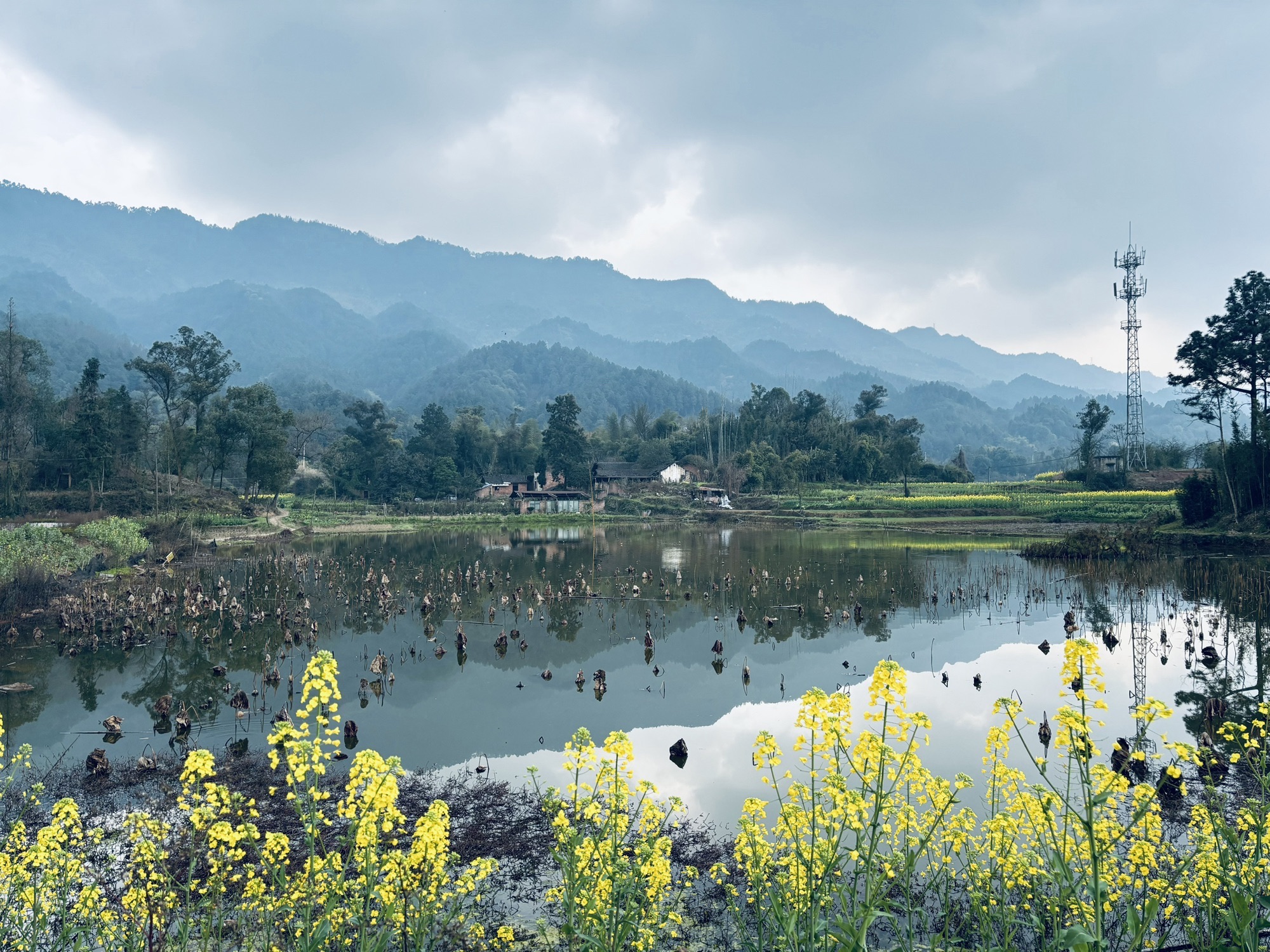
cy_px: 476
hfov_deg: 67.3
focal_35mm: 26
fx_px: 954
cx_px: 635
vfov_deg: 53.1
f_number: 1.6
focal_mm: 5.96
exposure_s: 1/732
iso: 50
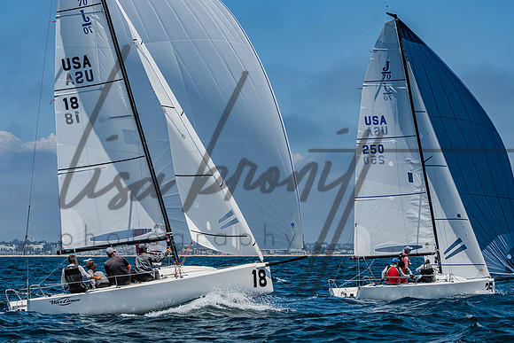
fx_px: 1637
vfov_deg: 12.0
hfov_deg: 17.8
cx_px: 174
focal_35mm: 115
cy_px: 169
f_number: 6.3
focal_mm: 85
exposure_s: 1/2500
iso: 400
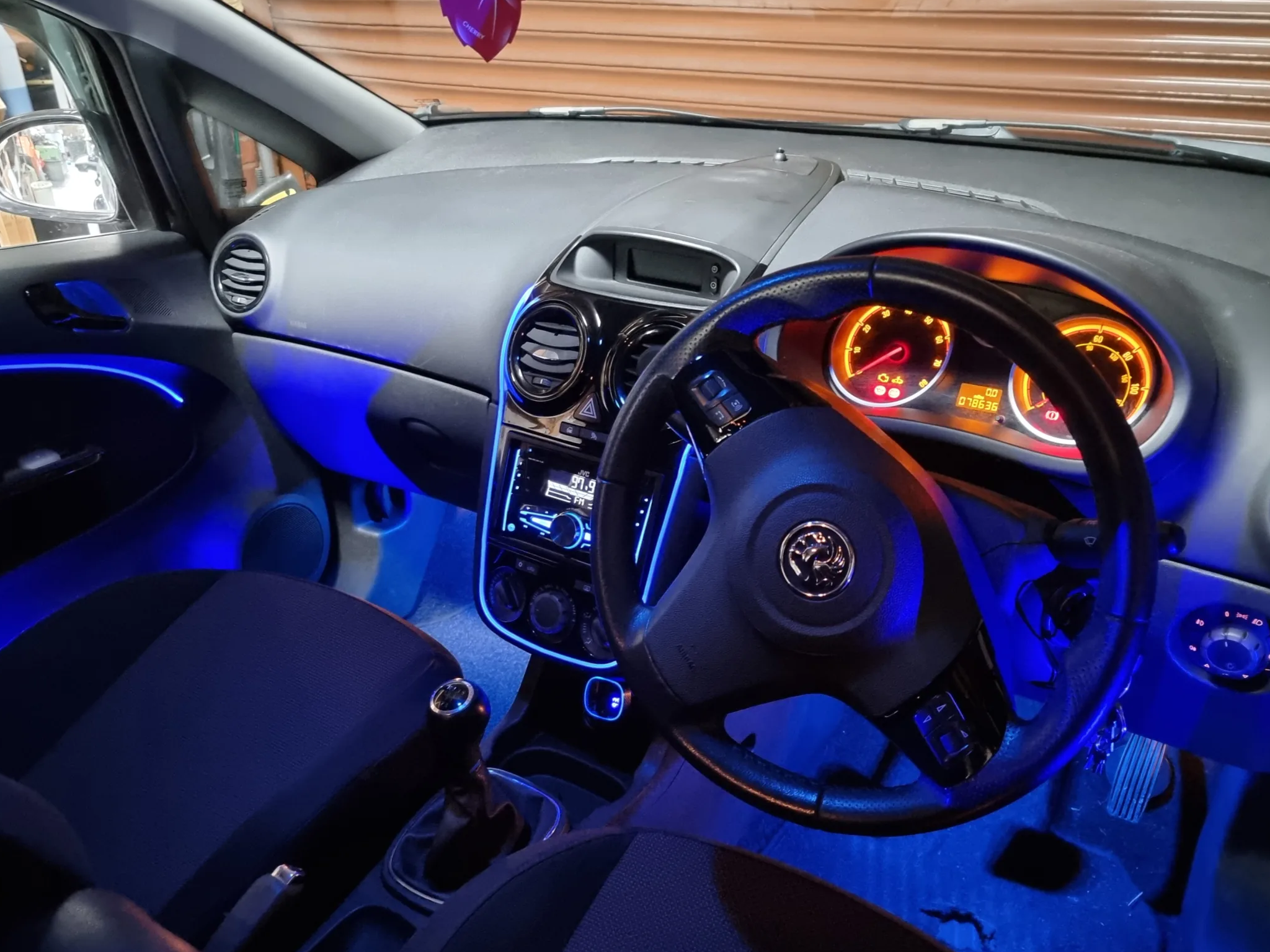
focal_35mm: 30
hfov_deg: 60.0
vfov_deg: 46.6
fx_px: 1101
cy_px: 560
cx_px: 627
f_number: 1.8
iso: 1600
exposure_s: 1/20
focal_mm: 6.7
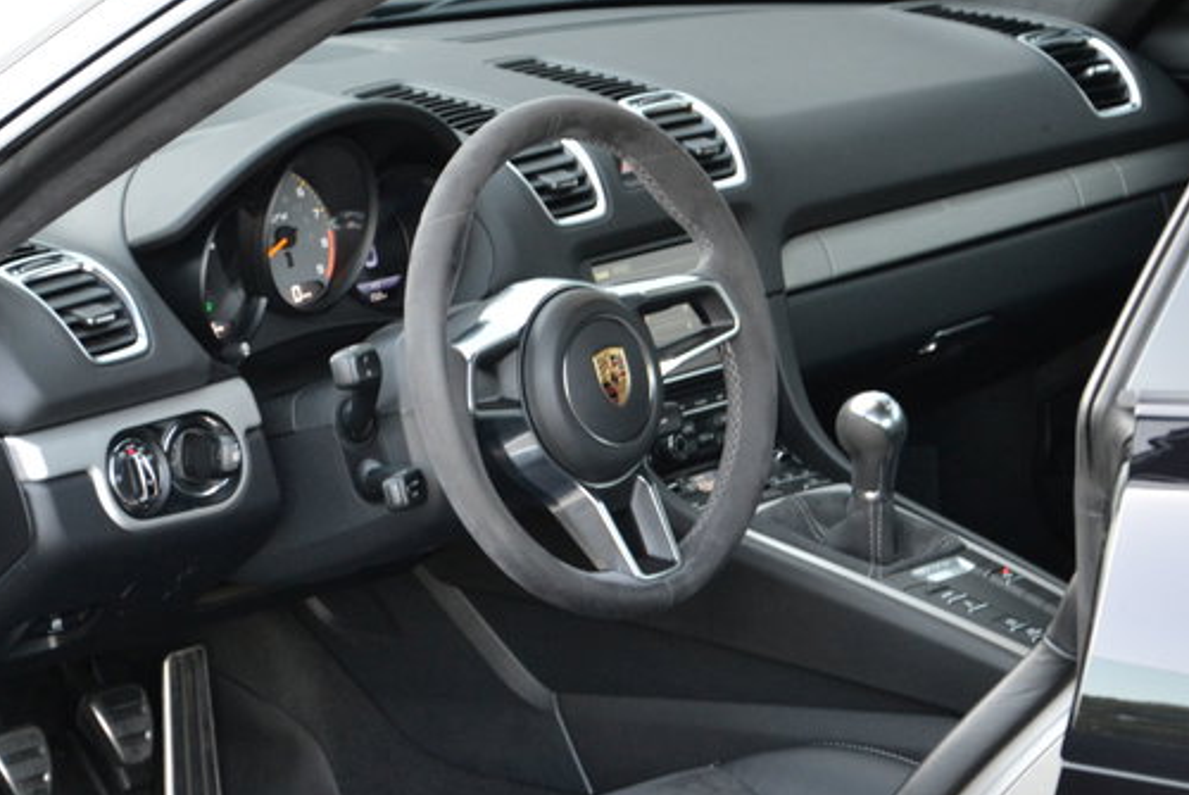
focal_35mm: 184
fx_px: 6080
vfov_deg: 7.5
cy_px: 364
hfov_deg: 11.2
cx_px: 541
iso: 1100
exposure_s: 1/60
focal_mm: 80
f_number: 5.3
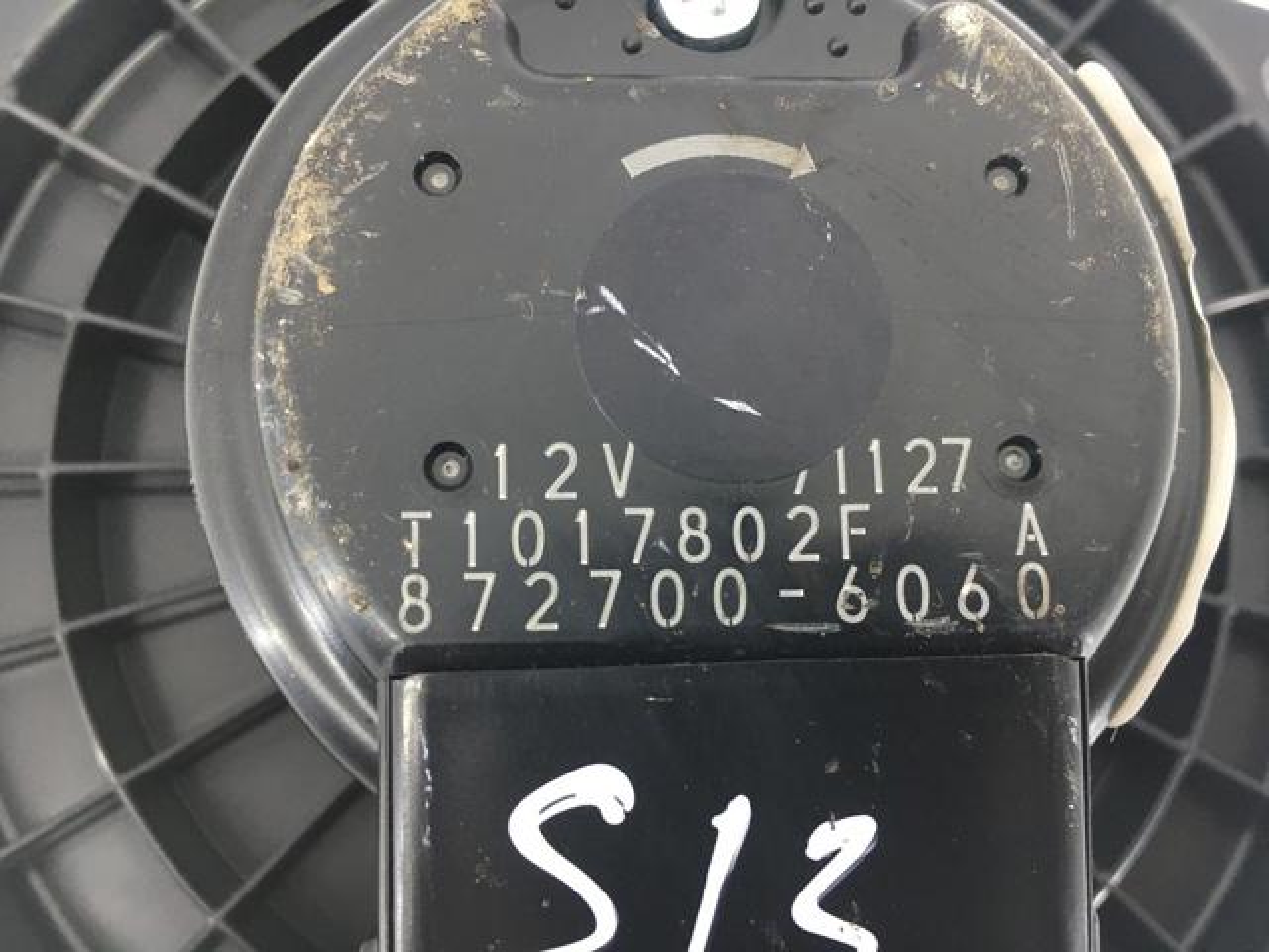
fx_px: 1063
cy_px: 476
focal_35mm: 29
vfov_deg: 48.2
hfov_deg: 61.7
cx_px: 634
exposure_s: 1/33
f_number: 2.2
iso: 100
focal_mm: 4.15
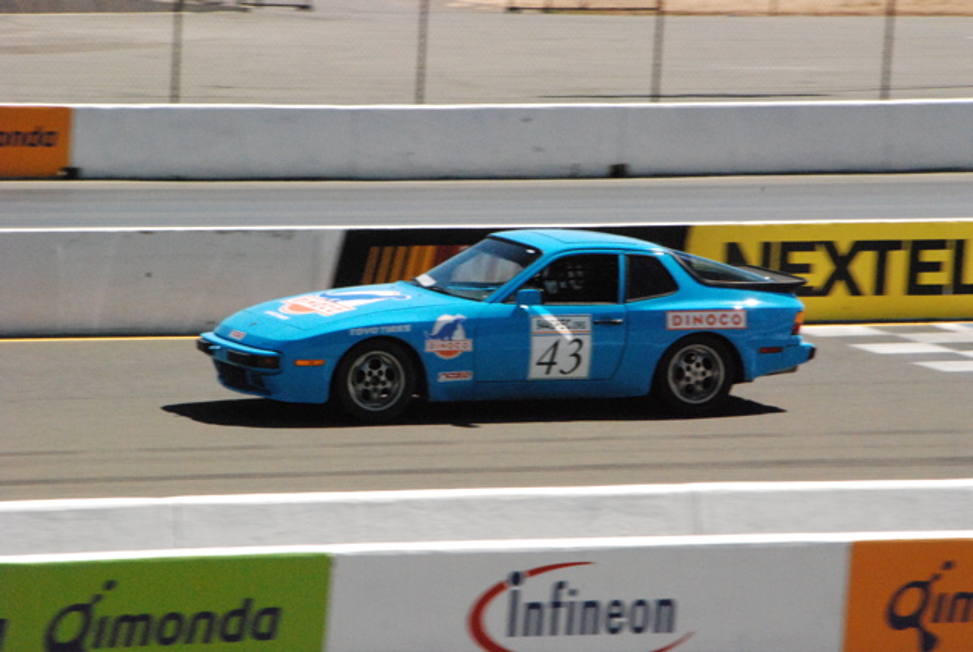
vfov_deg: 5.4
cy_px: 326
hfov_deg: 8.1
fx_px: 6902
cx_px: 486
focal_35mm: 255
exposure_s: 1/1000
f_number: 22
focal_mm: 170
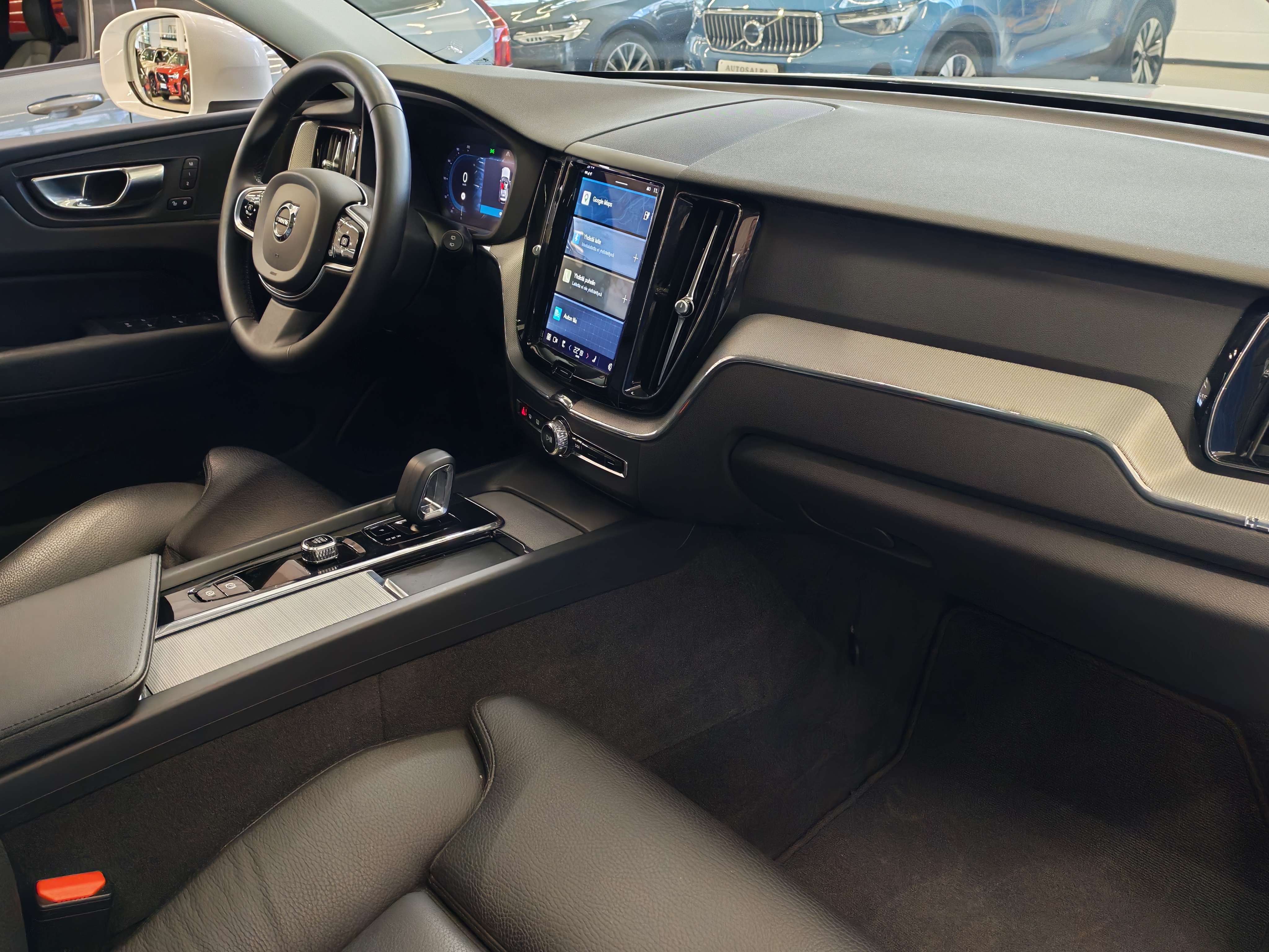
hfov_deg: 58.4
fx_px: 1136
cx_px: 634
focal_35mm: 31
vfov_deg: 45.4
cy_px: 476
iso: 1087
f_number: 1.9
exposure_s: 1/100
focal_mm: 6.12
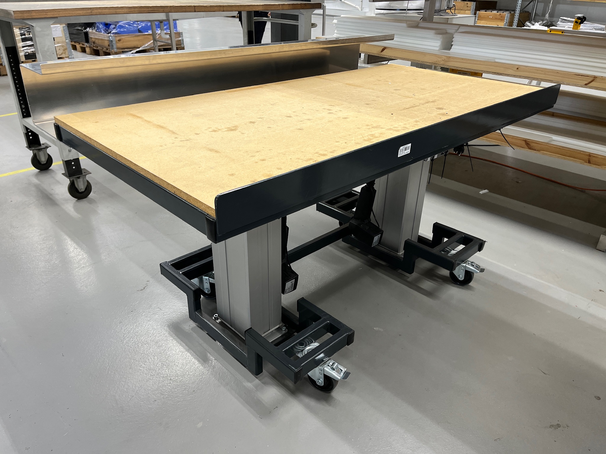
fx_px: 455
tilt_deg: -28.6
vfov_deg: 53.1
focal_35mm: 26
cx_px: 303
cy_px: 227
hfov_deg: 67.3
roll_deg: -0.2
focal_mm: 5.1
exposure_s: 1/100
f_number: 1.6
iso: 100
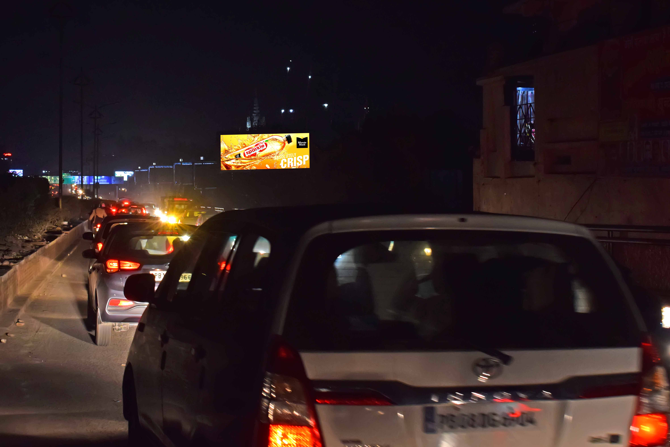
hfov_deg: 42.3
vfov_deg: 28.9
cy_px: 224
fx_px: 865
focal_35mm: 46
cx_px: 335
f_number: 8
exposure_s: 1/60
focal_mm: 31
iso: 1600
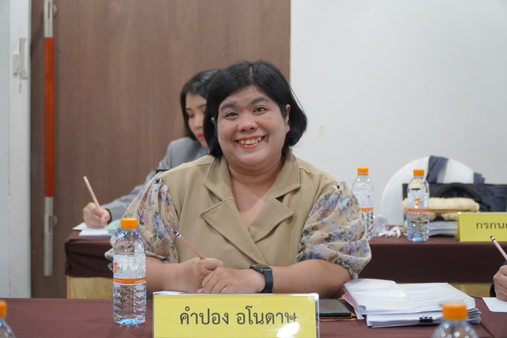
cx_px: 254
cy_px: 169
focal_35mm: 88
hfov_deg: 23.0
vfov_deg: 15.5
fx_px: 1247
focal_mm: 59
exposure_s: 1/50
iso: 1000
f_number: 4
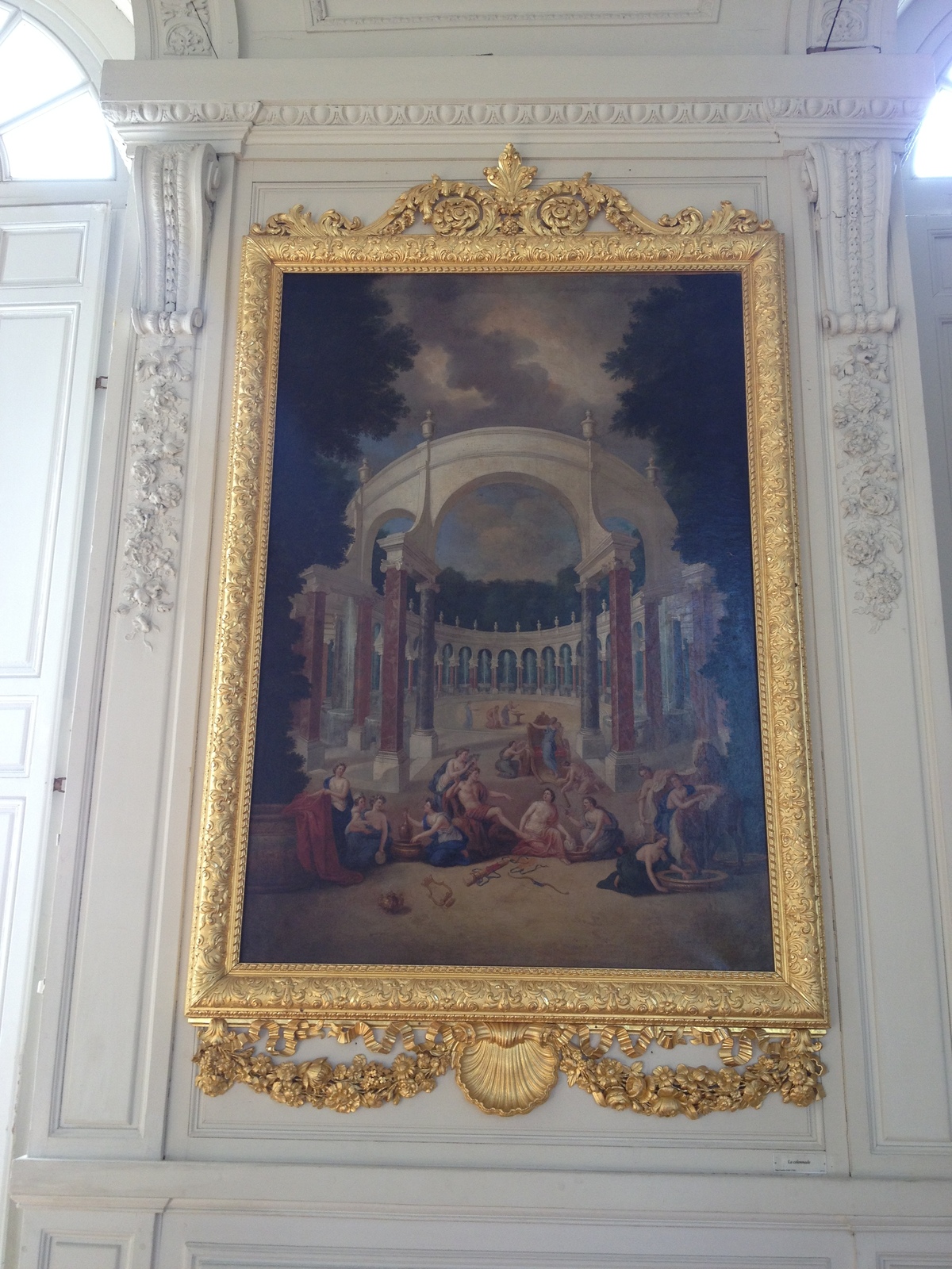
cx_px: 476
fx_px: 1283
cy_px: 634
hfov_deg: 40.7
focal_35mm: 35
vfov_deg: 52.6
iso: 80
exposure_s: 1/60
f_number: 2.4
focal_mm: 4.28
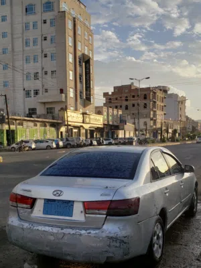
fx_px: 201
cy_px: 134
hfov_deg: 53.1
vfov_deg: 67.3
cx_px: 100
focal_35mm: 26
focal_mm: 4.3
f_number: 2.4
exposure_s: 1/900
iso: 50
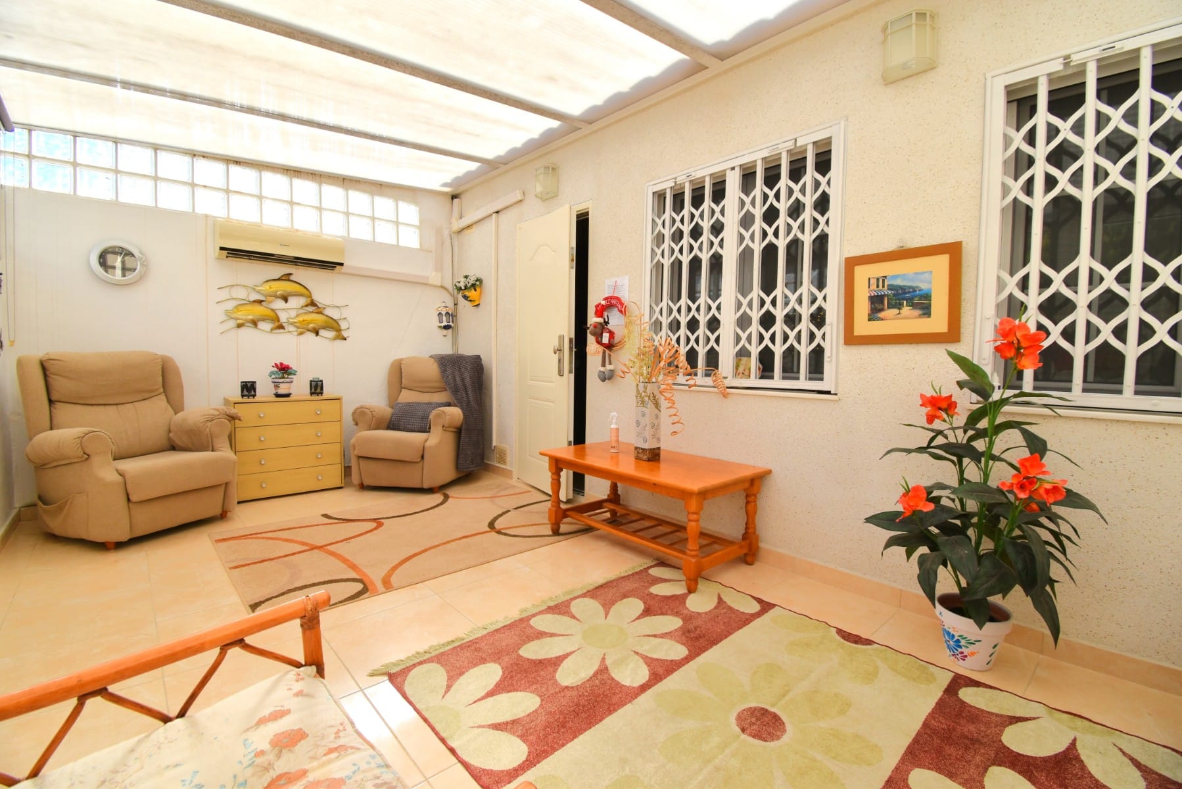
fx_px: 493
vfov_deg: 77.4
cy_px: 394
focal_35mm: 15
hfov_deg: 100.4
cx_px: 591
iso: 200
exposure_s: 1/400
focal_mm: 10
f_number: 8
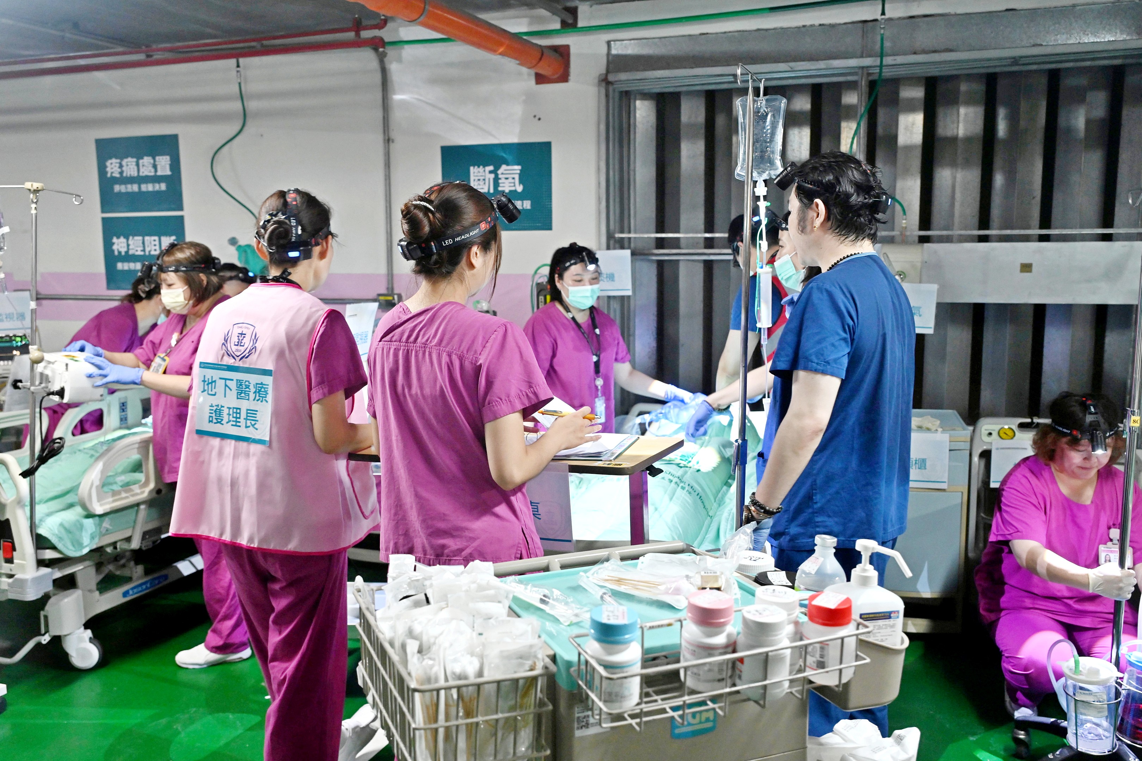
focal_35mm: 31
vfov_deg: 42.3
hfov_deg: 60.3
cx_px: 571
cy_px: 380
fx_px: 983
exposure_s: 1/125
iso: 2200
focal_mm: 31
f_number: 4
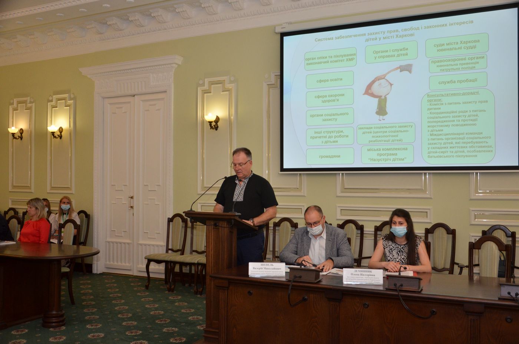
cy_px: 172
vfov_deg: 36.7
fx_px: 518
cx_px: 260
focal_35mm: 36
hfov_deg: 53.2
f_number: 3.8
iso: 800
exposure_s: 1/250
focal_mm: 24
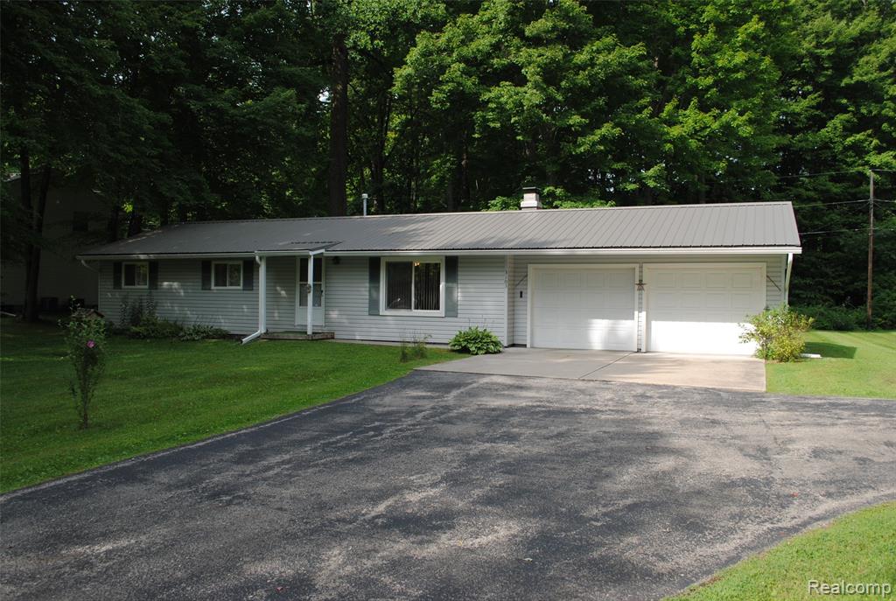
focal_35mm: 30
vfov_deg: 43.8
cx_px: 448
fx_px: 748
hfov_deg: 61.8
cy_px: 300
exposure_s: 1/200
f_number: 5.6
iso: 100
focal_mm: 20
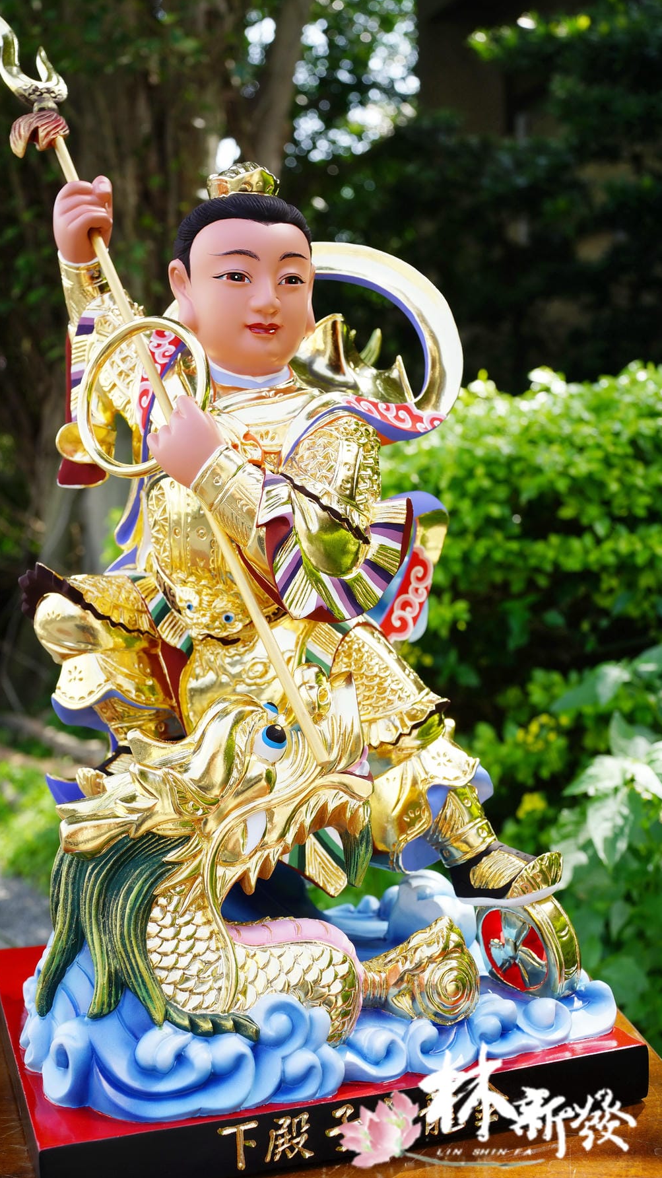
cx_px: 282
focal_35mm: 37
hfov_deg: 31.9
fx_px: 1155
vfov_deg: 54.0
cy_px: 592
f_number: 7.1
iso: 200
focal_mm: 35
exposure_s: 1/125
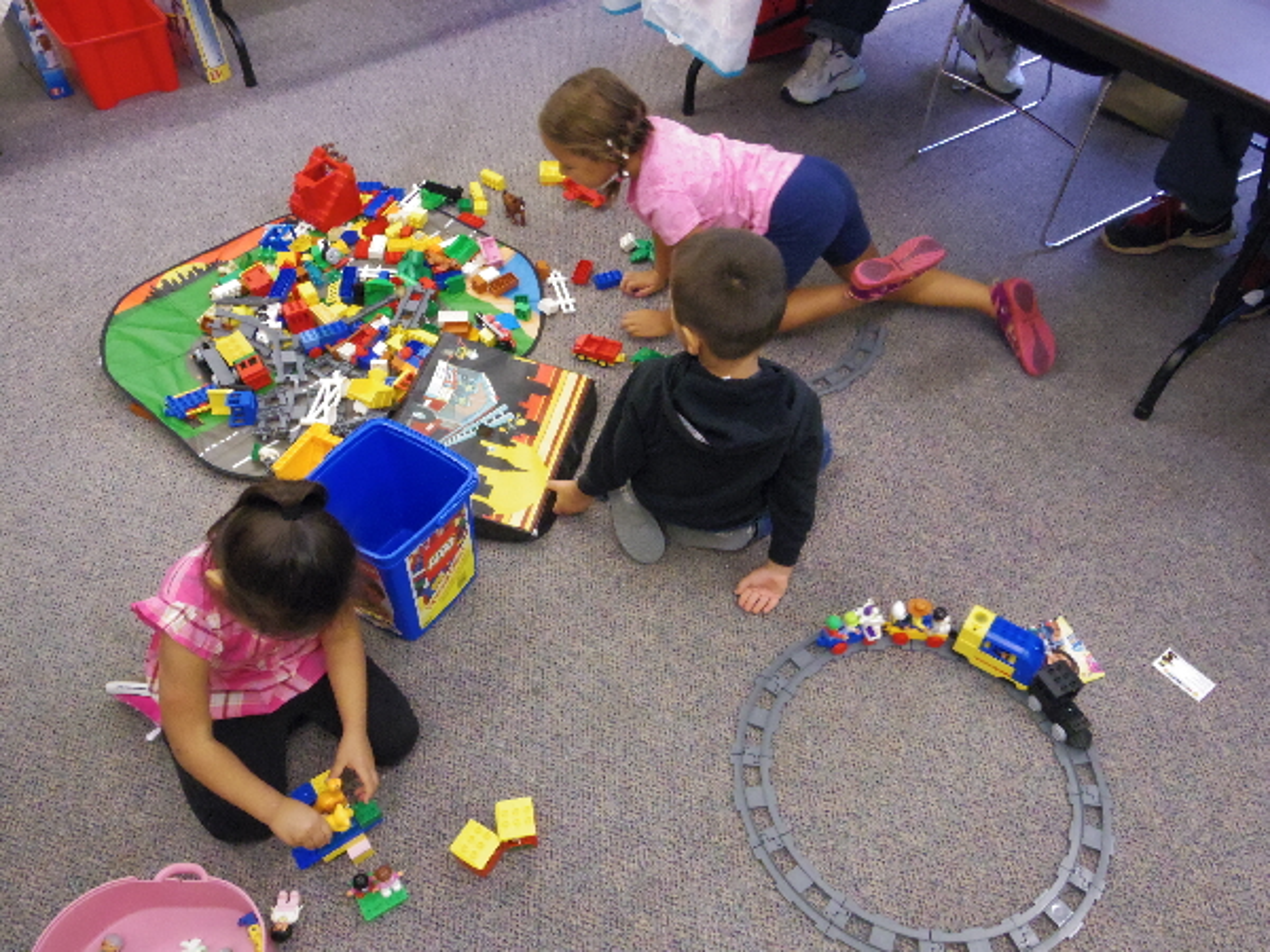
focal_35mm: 27
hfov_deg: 65.3
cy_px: 476
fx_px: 991
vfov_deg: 51.4
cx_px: 635
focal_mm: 5
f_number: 6.3
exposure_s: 1/50
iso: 1600
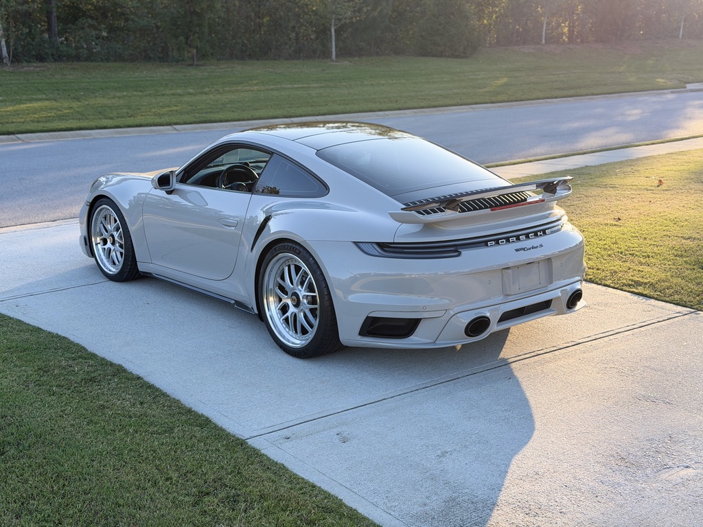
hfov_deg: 39.7
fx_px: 975
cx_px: 352
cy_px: 264
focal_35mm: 48
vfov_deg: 30.3
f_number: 1.78
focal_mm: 6.76
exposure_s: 1/740
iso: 64
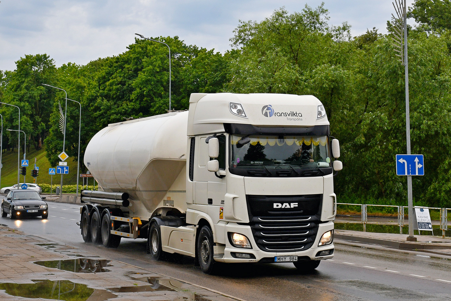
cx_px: 226
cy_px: 150
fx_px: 714
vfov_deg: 23.8
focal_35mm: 57
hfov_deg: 35.0
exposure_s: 1/500
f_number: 6.3
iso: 400
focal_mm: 38
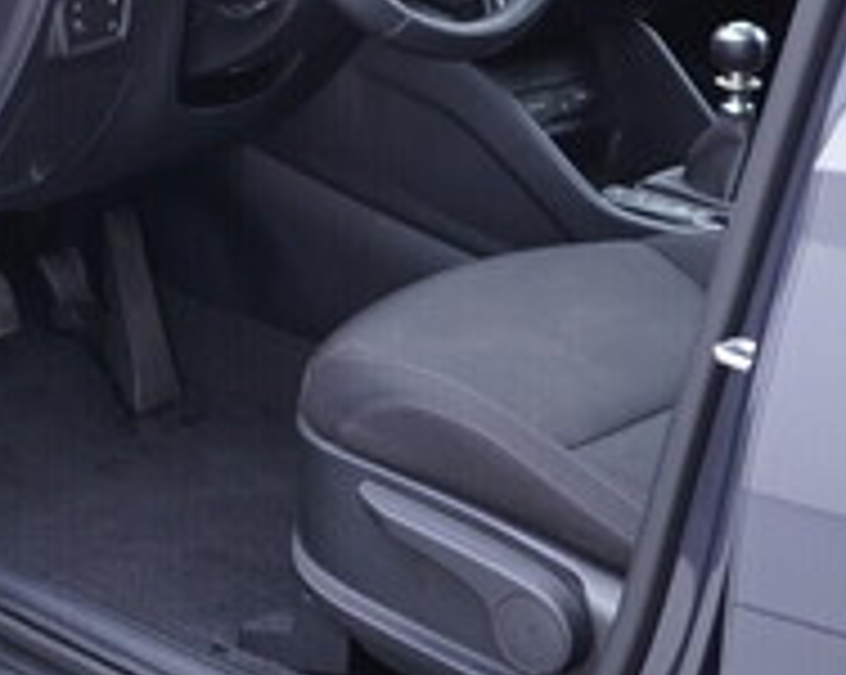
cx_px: -122
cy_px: 29
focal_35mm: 99
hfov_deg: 18.5
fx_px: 2476
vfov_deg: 15.3
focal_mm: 24
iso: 250
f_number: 2.8
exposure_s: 1/40
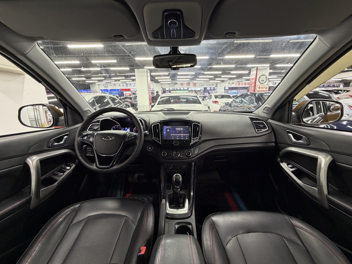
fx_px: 142
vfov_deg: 85.7
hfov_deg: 102.1
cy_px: 132
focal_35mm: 14
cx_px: 176
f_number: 2.2
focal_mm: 2.22
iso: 320
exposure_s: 1/50
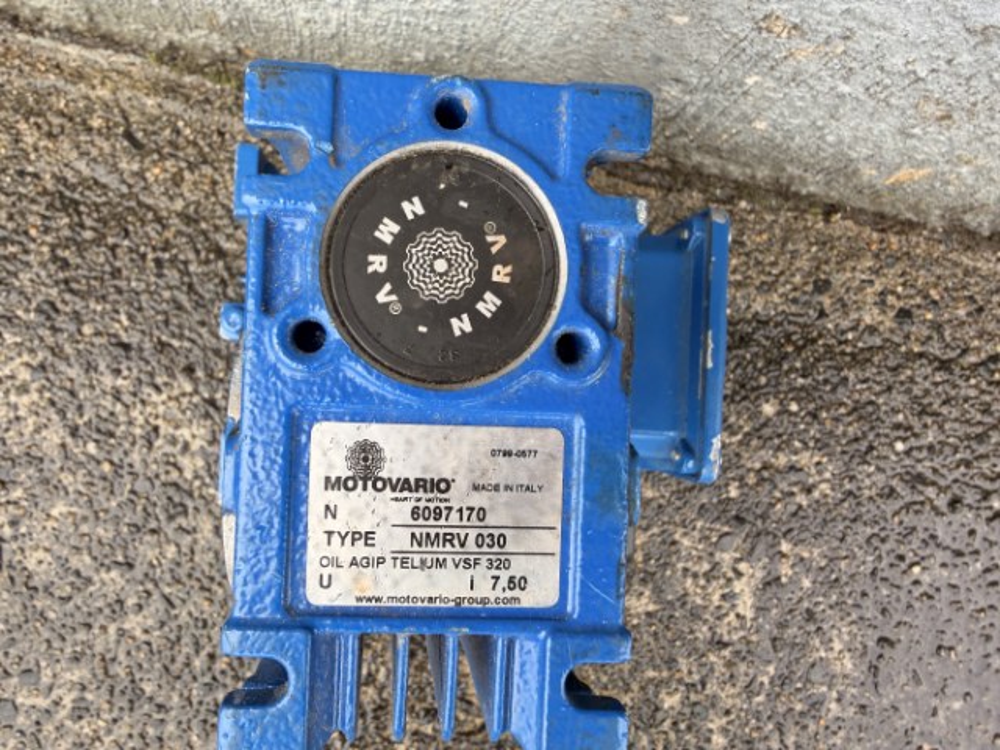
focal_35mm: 24
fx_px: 693
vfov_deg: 56.8
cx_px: 500
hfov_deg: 71.6
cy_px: 375
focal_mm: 2.22
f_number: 2.2
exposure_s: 1/131
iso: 40
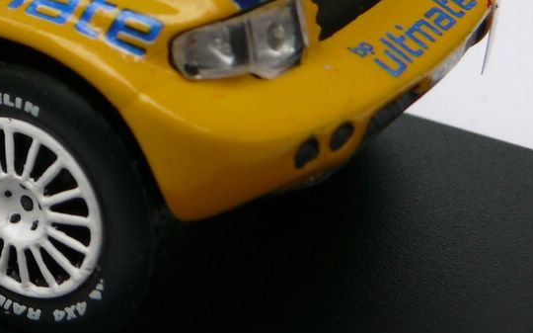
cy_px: -55
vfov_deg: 11.7
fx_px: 1597
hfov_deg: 17.9
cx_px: -134
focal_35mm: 110
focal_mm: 7.4
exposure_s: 1/100
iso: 100
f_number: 4
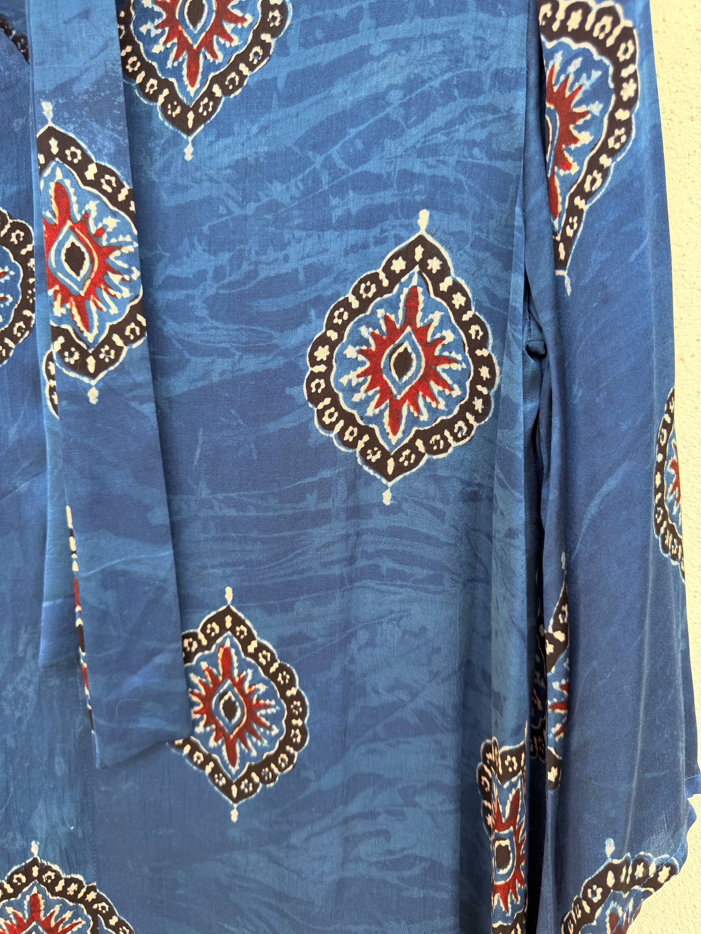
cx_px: 350
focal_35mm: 24
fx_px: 648
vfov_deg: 71.6
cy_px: 467
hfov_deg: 56.8
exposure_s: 1/265
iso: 80
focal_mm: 6.76
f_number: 1.78
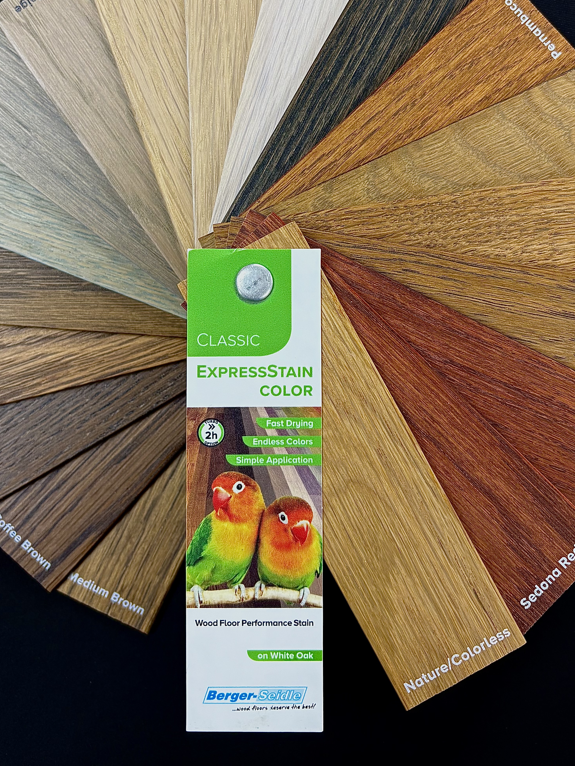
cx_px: 279
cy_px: 256
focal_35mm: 38
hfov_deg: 37.7
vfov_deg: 48.2
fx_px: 842
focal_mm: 5.96
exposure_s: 1/120
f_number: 1.6
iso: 125
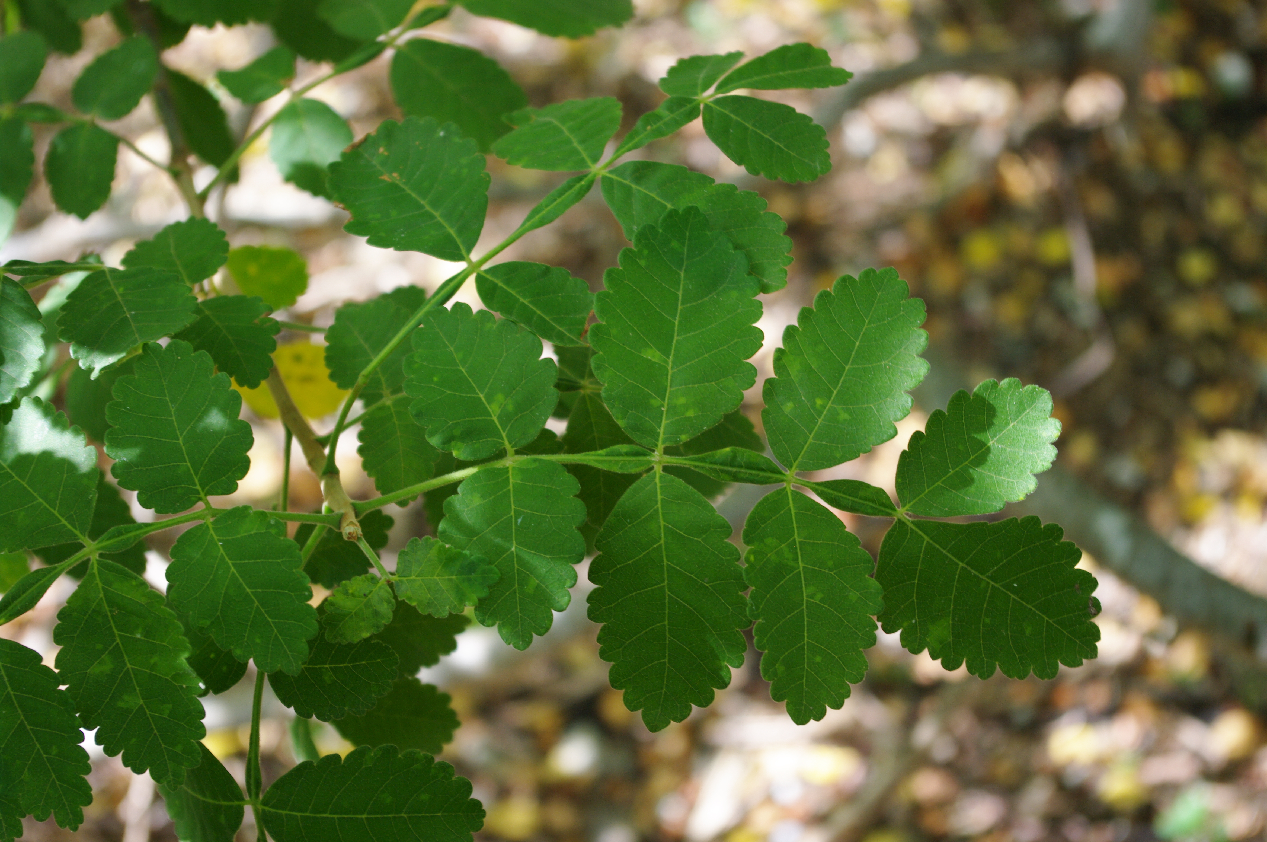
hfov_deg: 31.5
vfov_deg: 21.2
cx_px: 634
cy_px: 421
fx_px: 2250
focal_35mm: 64
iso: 200
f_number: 5.6
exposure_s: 1/90
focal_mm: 42.5
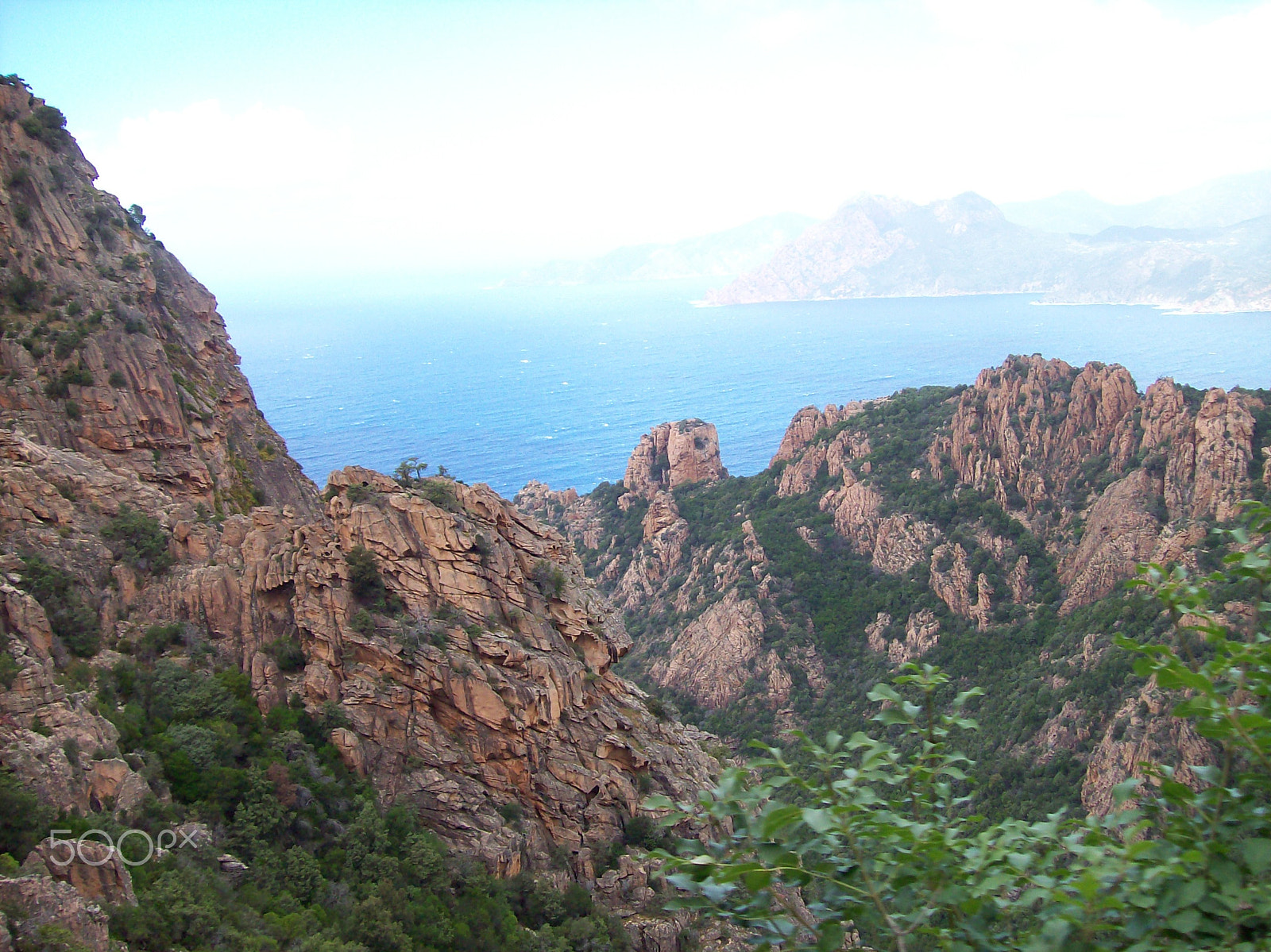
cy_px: 476
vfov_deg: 39.6
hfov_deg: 51.4
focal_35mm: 36
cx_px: 636
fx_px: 1321
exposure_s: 1/487
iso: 80
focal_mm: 6
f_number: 2.7
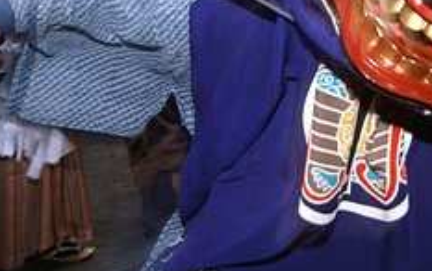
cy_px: -17
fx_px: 789
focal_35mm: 67
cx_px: 306
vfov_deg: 18.8
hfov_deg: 30.3
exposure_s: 1/15
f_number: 5.6
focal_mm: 20
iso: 400
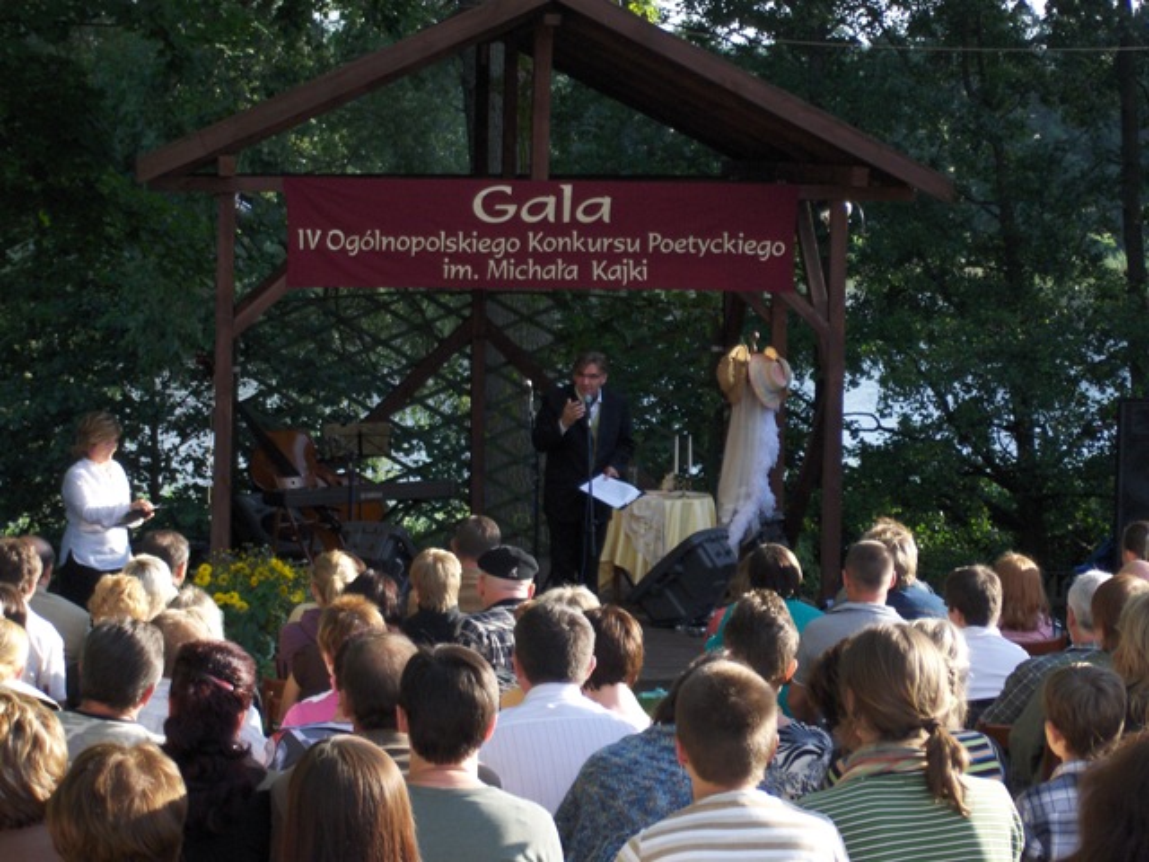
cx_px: 574
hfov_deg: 18.9
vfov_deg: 14.2
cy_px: 431
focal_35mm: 104
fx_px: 3452
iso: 100
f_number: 5
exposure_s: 1/125
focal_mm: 22.5
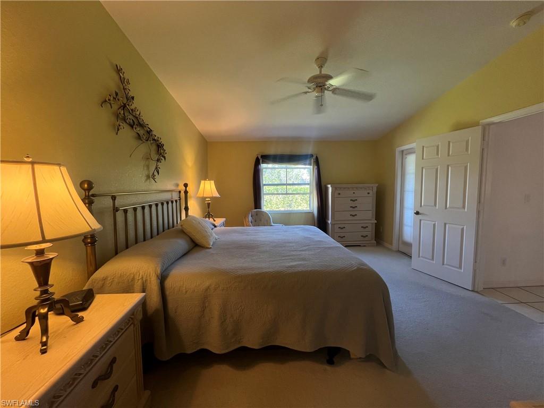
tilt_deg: -5.5
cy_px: 204
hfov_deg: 106.2
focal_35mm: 13
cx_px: 272
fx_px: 204
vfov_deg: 89.9
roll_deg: +1.4
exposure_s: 1/60
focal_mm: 1.57
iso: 125
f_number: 1.8
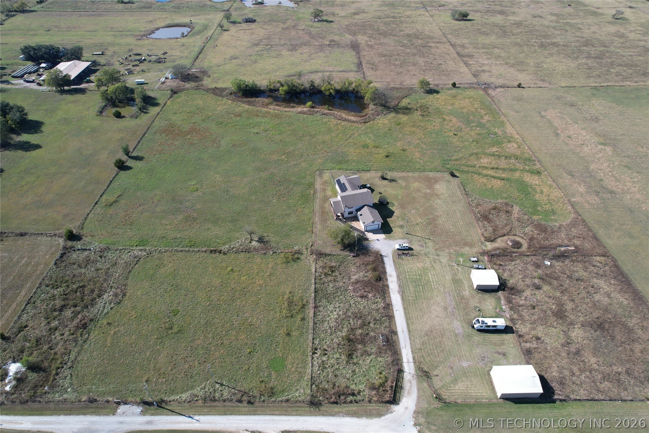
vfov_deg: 57.2
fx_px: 397
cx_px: 324
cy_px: 216
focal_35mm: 22
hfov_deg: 78.6
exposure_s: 1/1000
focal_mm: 8.38
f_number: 2.8
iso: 100
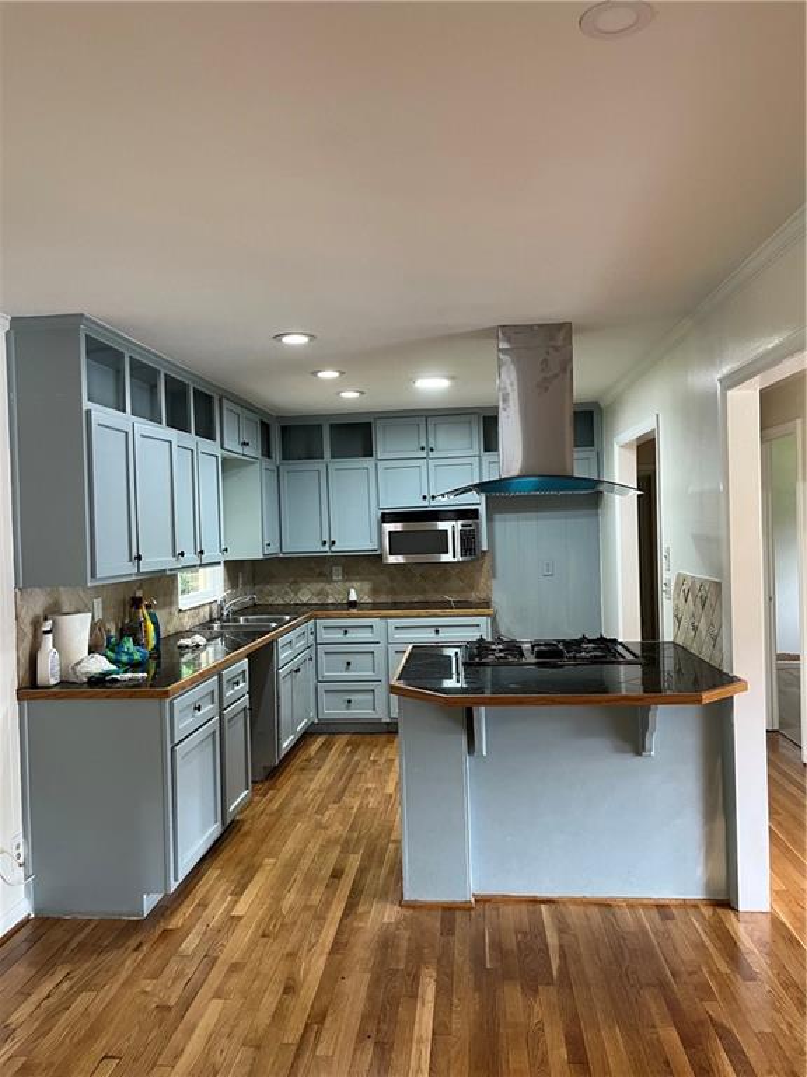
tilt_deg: +0.8
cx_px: 404
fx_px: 808
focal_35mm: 26
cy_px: 538
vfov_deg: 67.3
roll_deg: +2.1
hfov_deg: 53.1
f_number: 1.6
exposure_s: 1/60
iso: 160
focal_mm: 5.1
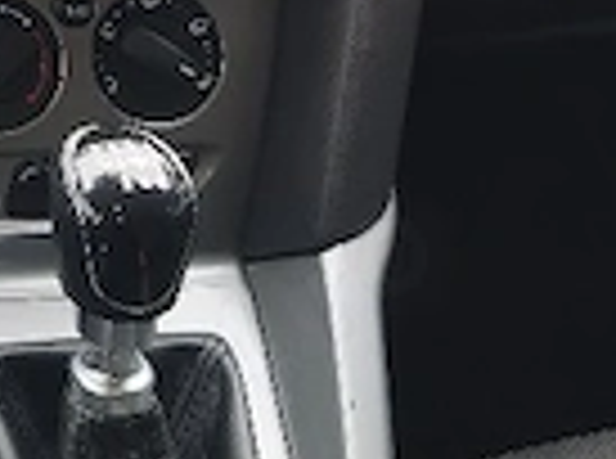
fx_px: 1793
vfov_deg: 13.6
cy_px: -252
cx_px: -378
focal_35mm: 101
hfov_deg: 17.1
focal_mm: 6.18
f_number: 1.65
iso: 200
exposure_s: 1/100
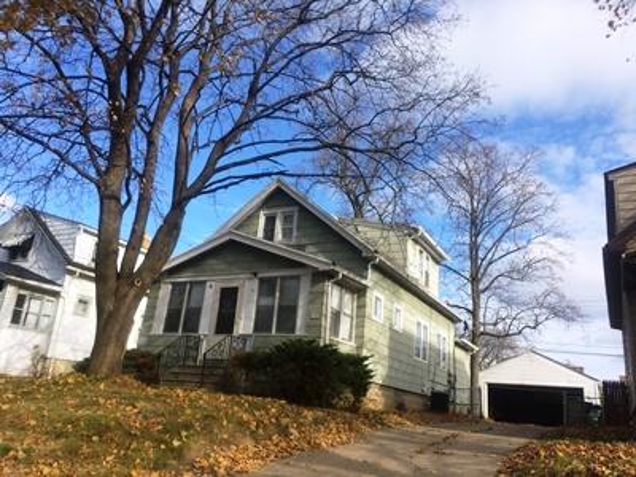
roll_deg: -3.5
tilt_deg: +17.7
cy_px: 238
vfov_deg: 48.2
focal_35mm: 29
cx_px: 318
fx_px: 533
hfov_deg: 61.7
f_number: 2.2
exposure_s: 1/1325
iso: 32
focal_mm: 4.15
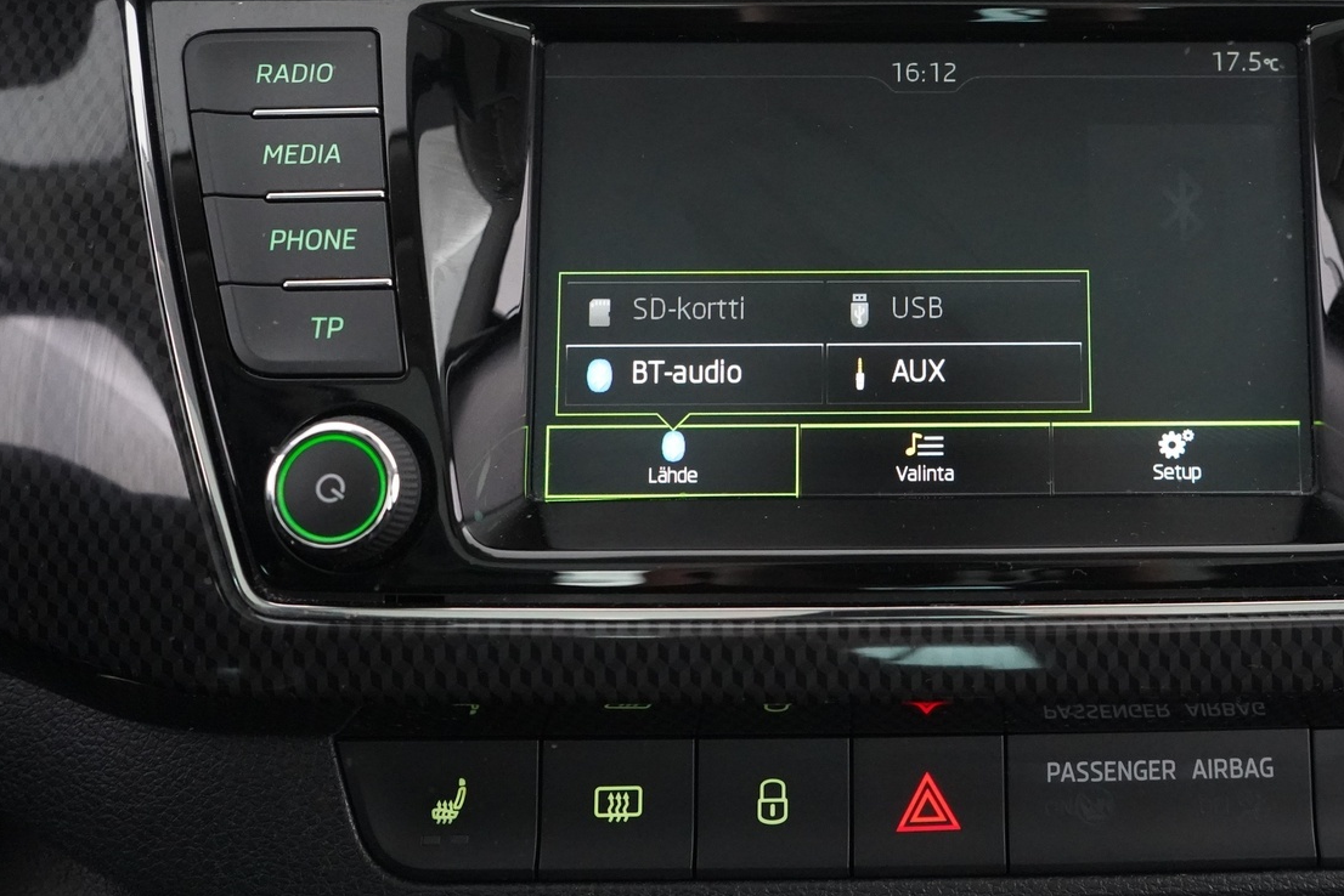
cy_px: 273
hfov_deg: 46.3
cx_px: 939
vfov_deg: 32.3
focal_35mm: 41
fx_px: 1531
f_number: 5
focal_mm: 28
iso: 10000
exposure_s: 1/40
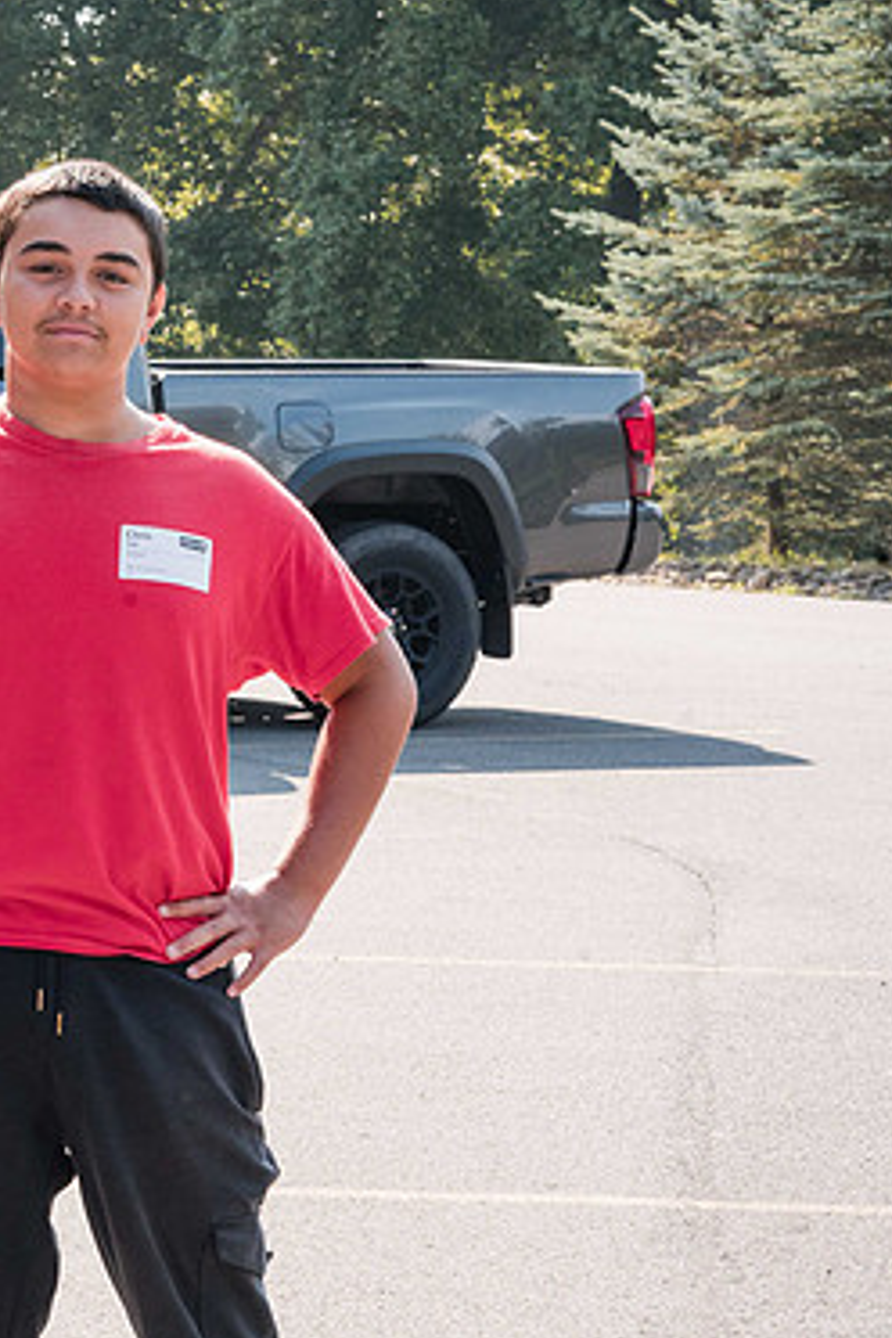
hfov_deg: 9.6
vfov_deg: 14.6
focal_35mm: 141
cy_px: 668
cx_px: -77
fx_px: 5240
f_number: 13
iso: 1600
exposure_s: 1/640
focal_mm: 85
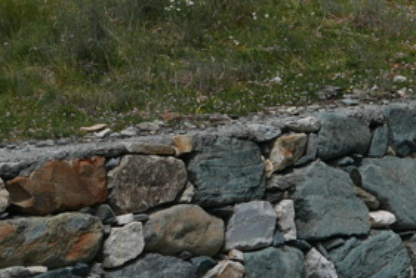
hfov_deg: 9.7
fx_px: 2418
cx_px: 535
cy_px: -225
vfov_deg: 6.4
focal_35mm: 209
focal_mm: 22
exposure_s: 1/1000
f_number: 5.6
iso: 200
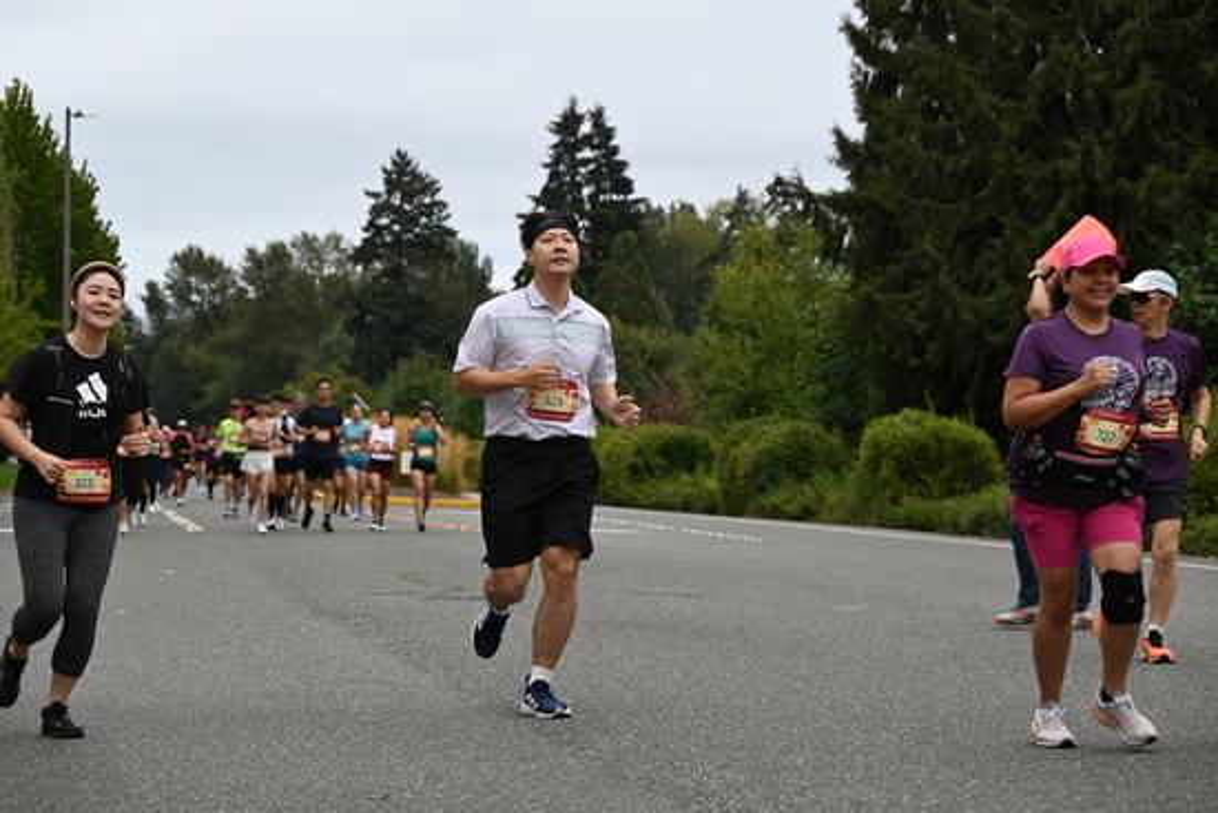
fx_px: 3079
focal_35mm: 91
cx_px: 609
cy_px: 406
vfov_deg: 15.0
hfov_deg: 22.4
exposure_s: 1/200
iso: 400
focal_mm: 91
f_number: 6.3
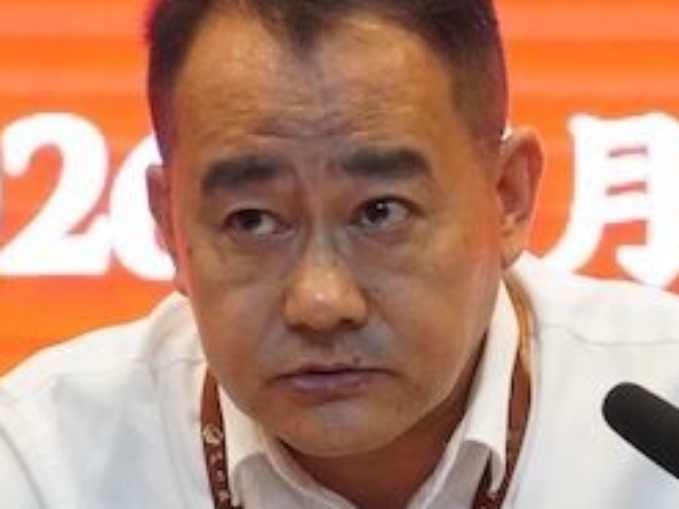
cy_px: 428
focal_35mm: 393
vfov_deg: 3.8
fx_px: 7705
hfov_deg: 5.0
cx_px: 324
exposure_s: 1/250
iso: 4000
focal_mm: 84
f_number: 5.6
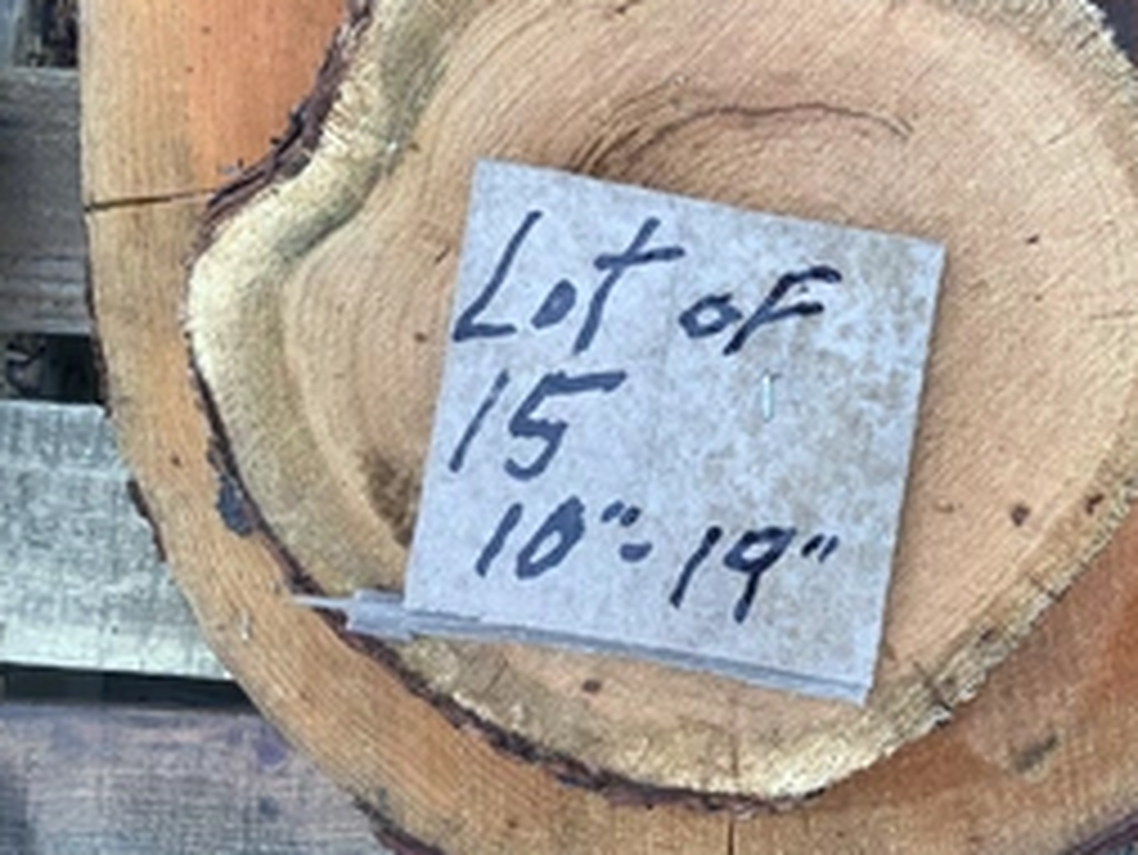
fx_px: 1612
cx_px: 801
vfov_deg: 29.6
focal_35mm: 49
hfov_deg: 38.2
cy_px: 346
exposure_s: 1/120
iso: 40
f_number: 2.4
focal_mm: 3.3
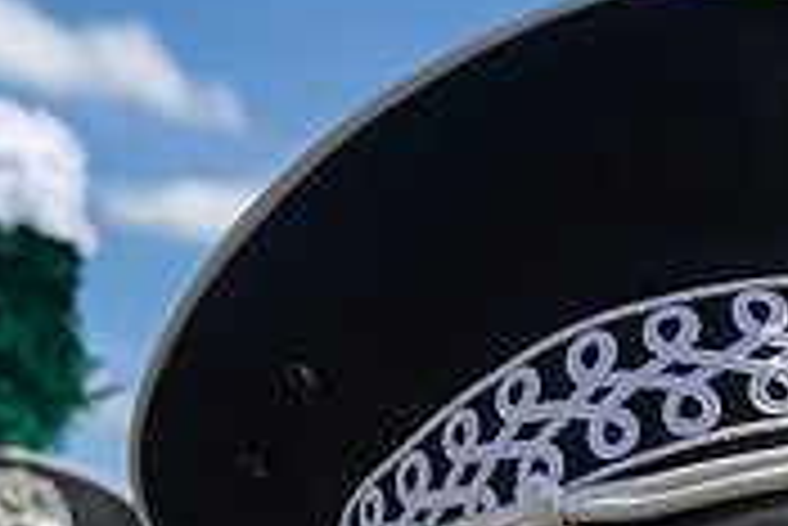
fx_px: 1774
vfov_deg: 15.5
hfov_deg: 22.0
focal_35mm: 81
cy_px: 807
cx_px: 1072
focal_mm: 24.5
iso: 200
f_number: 5
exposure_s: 1/1600
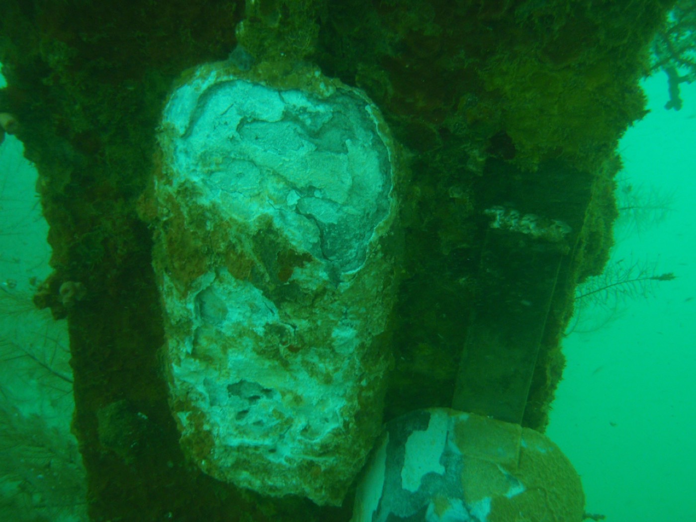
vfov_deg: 39.7
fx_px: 724
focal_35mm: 36
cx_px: 348
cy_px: 261
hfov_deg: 51.4
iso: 200
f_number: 4.1
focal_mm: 6.53
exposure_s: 1/40
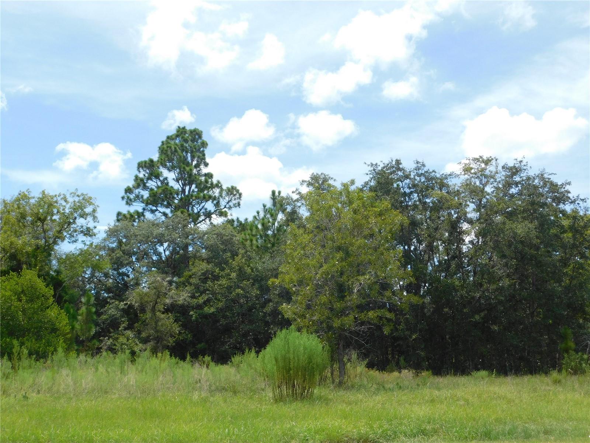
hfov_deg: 46.8
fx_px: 682
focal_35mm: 40
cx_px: 295
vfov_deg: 36.0
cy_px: 222
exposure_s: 1/1000
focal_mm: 7.1
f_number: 3.6
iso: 125
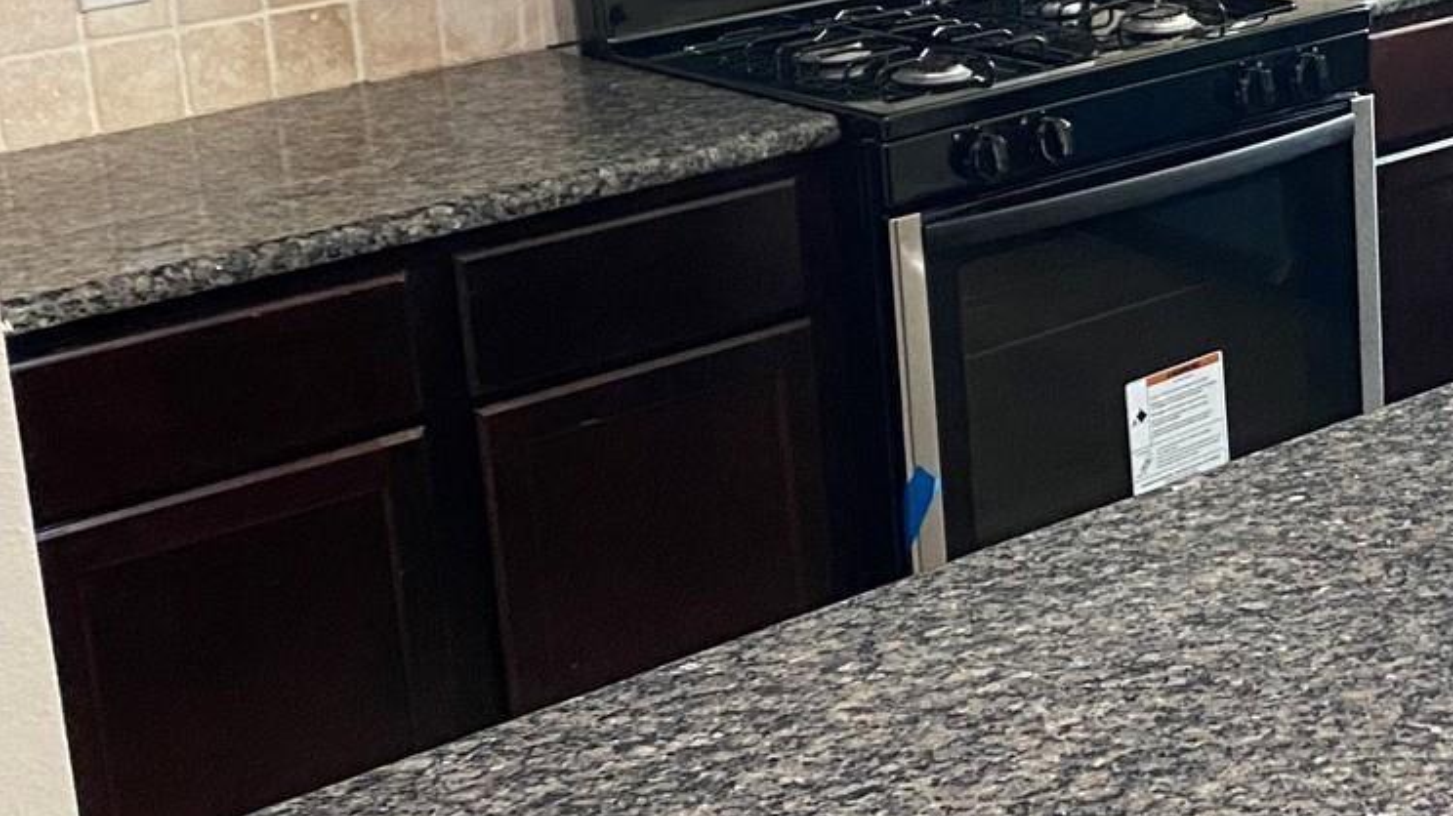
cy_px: 182
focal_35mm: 78
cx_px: 1404
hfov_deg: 26.0
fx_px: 3004
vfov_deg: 15.4
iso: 250
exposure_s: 1/60
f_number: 1.8
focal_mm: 4.25
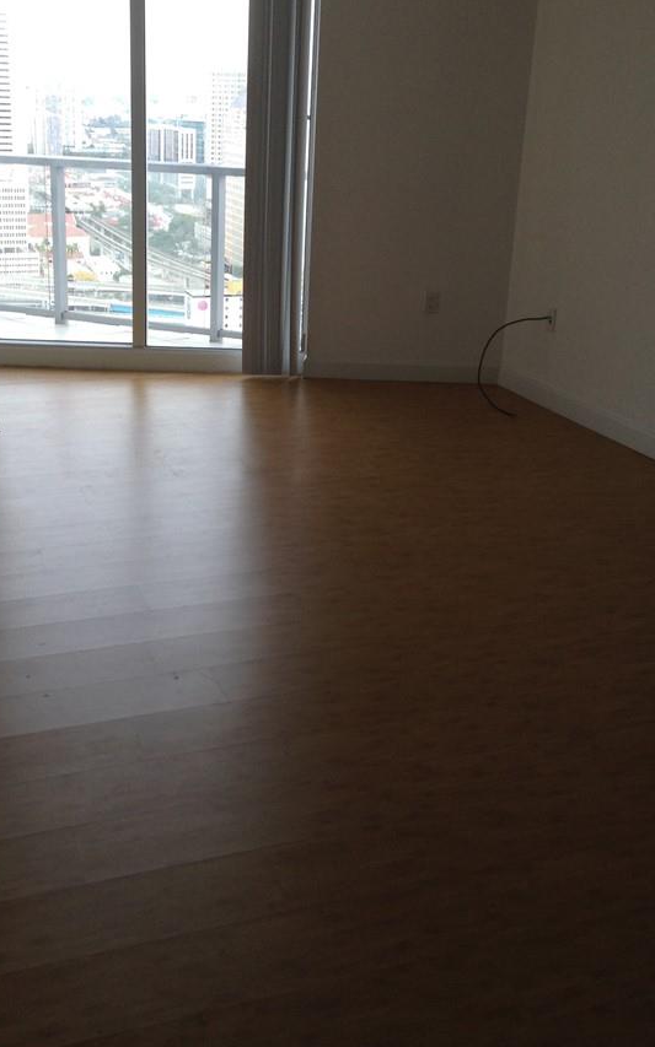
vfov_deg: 47.0
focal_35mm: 42
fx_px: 1200
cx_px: 281
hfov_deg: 30.5
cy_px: 428
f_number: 2.4
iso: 50
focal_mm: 4.12
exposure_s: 1/143
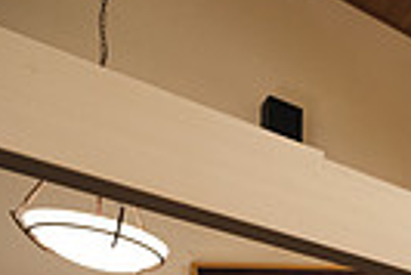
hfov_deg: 21.8
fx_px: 697
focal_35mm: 61
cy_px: 550
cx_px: 729
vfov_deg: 16.7
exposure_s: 1/125
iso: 1250
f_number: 4
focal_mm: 14
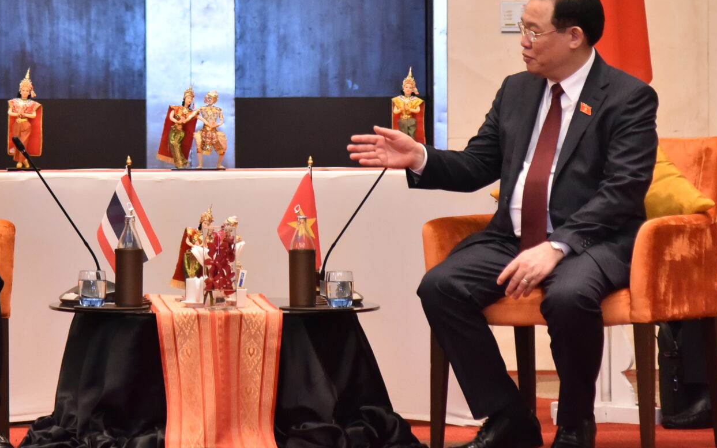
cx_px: 189
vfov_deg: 6.2
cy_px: 18
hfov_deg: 10.0
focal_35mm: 210
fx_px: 4104
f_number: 4
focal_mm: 100
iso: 3200
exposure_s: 1/125
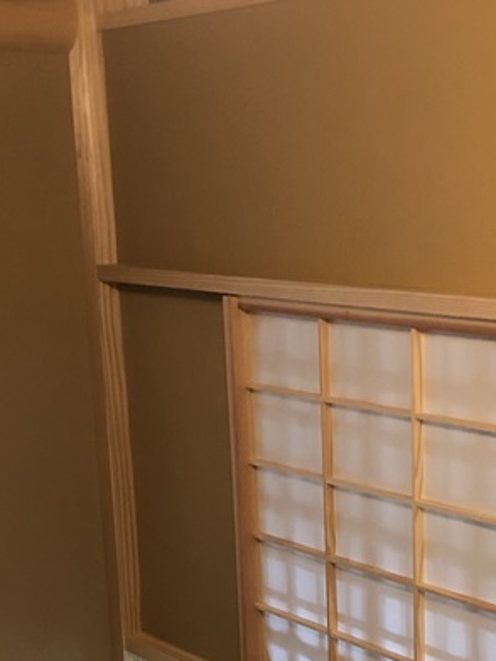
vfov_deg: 26.1
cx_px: 407
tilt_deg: -15.7
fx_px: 1376
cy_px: 607
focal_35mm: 72
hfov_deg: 20.2
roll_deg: +0.6
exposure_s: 1/13
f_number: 1.8
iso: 100
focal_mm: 4
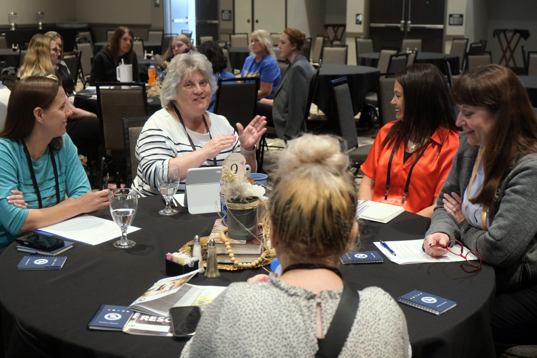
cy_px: 179
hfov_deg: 41.9
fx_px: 701
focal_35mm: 47
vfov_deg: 28.7
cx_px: 268
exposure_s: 1/60
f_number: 3.6
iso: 1600
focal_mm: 31.5
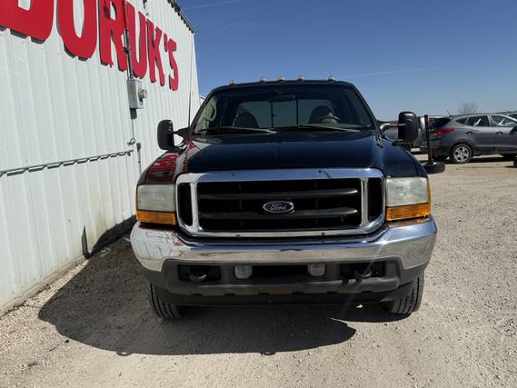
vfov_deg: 51.3
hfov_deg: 65.3
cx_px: 273
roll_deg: +4.2
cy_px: 180
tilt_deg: -7.4
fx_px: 403
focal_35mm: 27
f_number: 1.78
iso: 80
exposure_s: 1/8130
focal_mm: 6.76
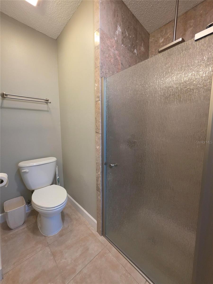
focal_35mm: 13
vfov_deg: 106.2
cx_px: 106
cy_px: 142
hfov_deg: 89.9
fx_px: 107
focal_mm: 2.2
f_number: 1.9
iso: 250
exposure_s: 1/120
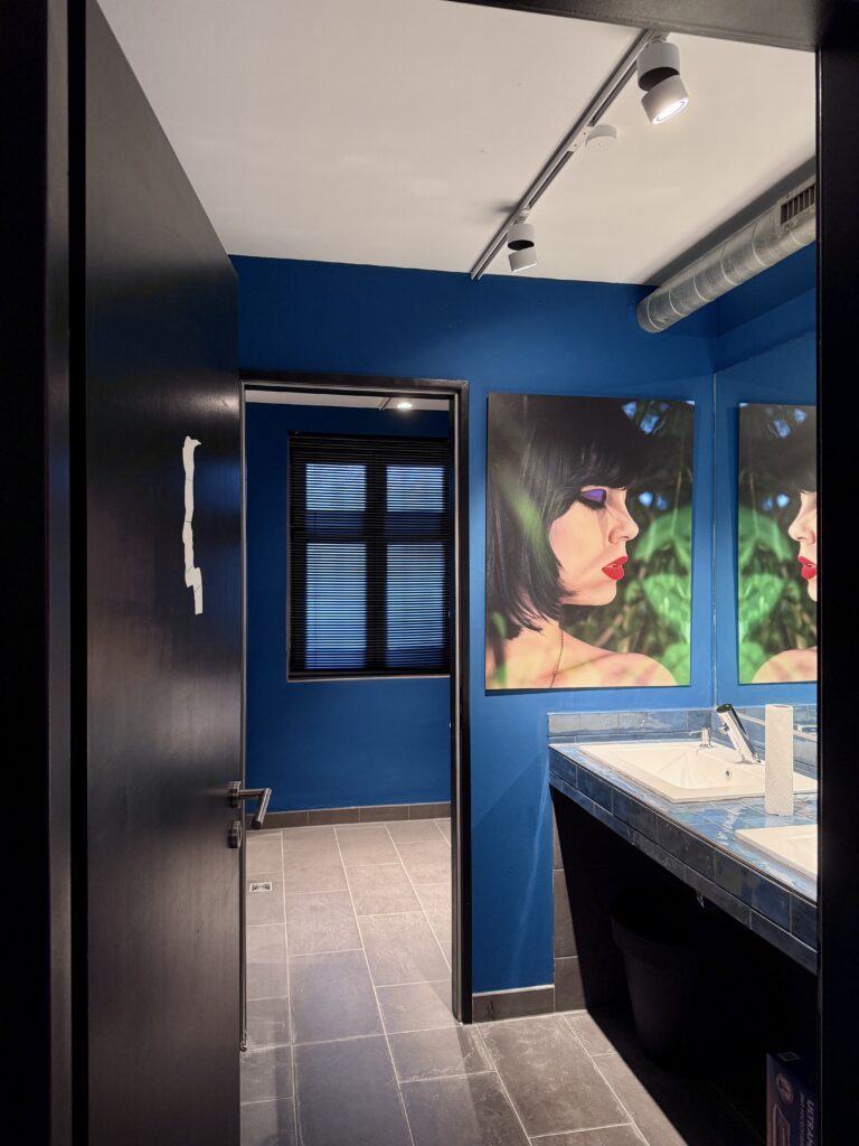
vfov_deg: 71.6
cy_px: 573
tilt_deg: +0.4
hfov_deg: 56.8
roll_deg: -0.1
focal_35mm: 24
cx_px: 430
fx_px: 794
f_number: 1.78
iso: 160
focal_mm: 6.76
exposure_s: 1/50
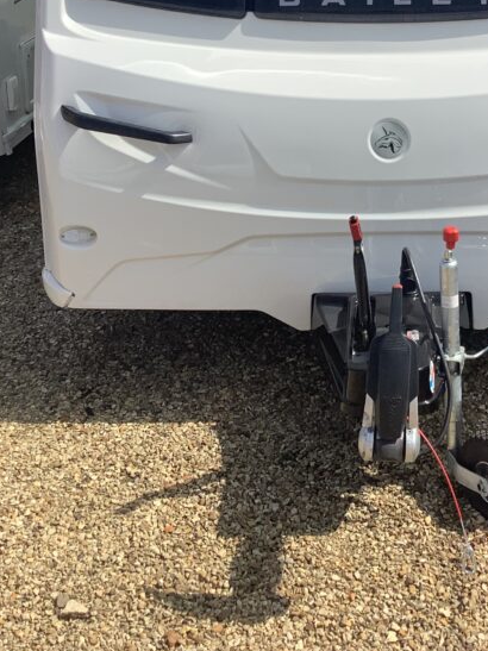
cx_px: 392
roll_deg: +0.3
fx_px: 1091
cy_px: 79
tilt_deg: -12.1
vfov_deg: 31.8
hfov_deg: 24.8
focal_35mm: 58
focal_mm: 3.3
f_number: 2.4
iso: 25
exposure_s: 1/1597
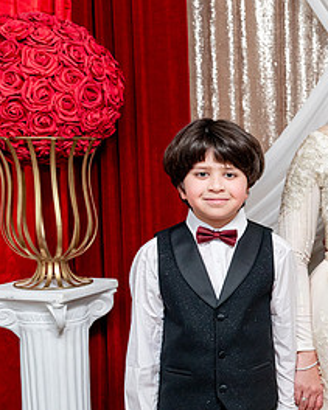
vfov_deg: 28.7
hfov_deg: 20.8
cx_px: 443
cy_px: 237
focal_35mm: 66
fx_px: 801
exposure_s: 1/160
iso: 1600
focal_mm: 32
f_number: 2.8
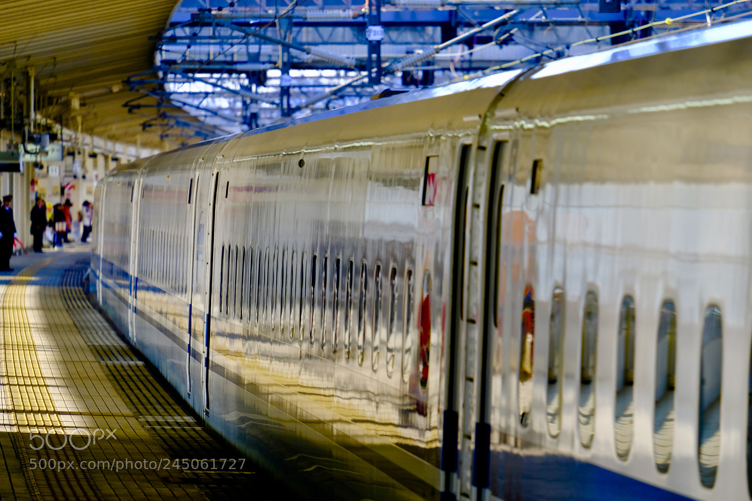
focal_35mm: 300
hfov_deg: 6.9
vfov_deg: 4.6
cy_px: 250
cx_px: 376
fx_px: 6267
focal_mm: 200
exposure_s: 1/280
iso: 400
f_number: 5.6
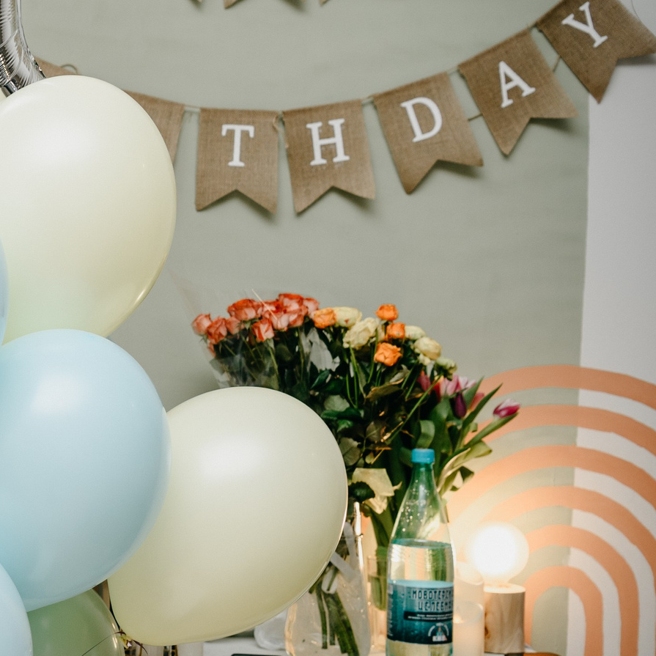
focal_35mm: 77
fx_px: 1651
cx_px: -274
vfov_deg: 22.5
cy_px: 372
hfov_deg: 20.0
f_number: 3.5
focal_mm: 31
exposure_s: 1/160
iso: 125
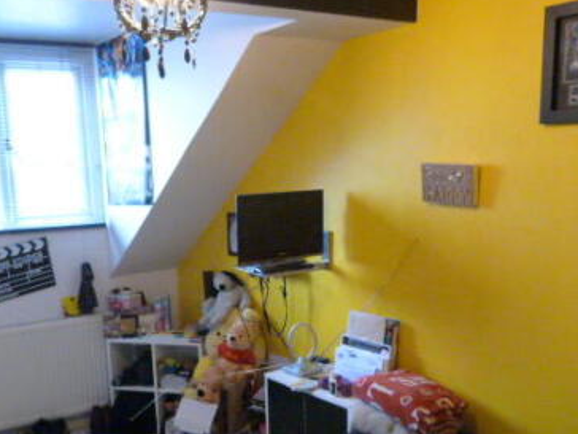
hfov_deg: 46.5
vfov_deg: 35.4
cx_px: 228
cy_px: 311
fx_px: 668
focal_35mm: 40
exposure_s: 1/30
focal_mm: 4.5
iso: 800
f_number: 2.8
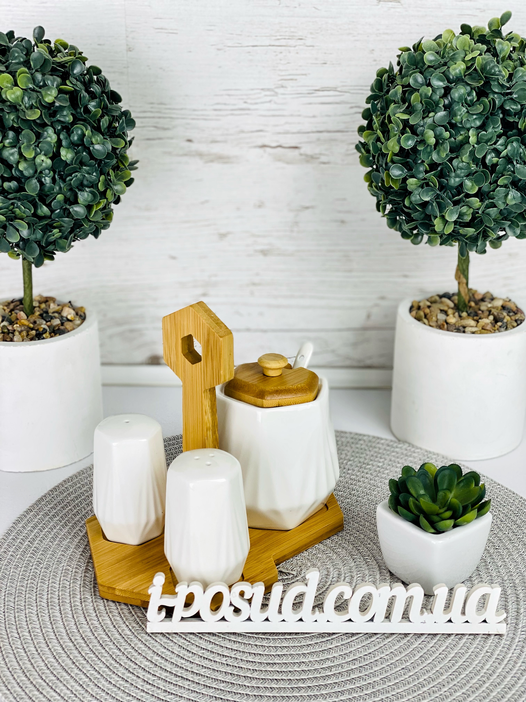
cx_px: 263
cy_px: 351
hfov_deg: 28.0
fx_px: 1054
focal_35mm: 52
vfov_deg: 36.8
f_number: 2
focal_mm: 6
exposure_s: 1/205
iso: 20
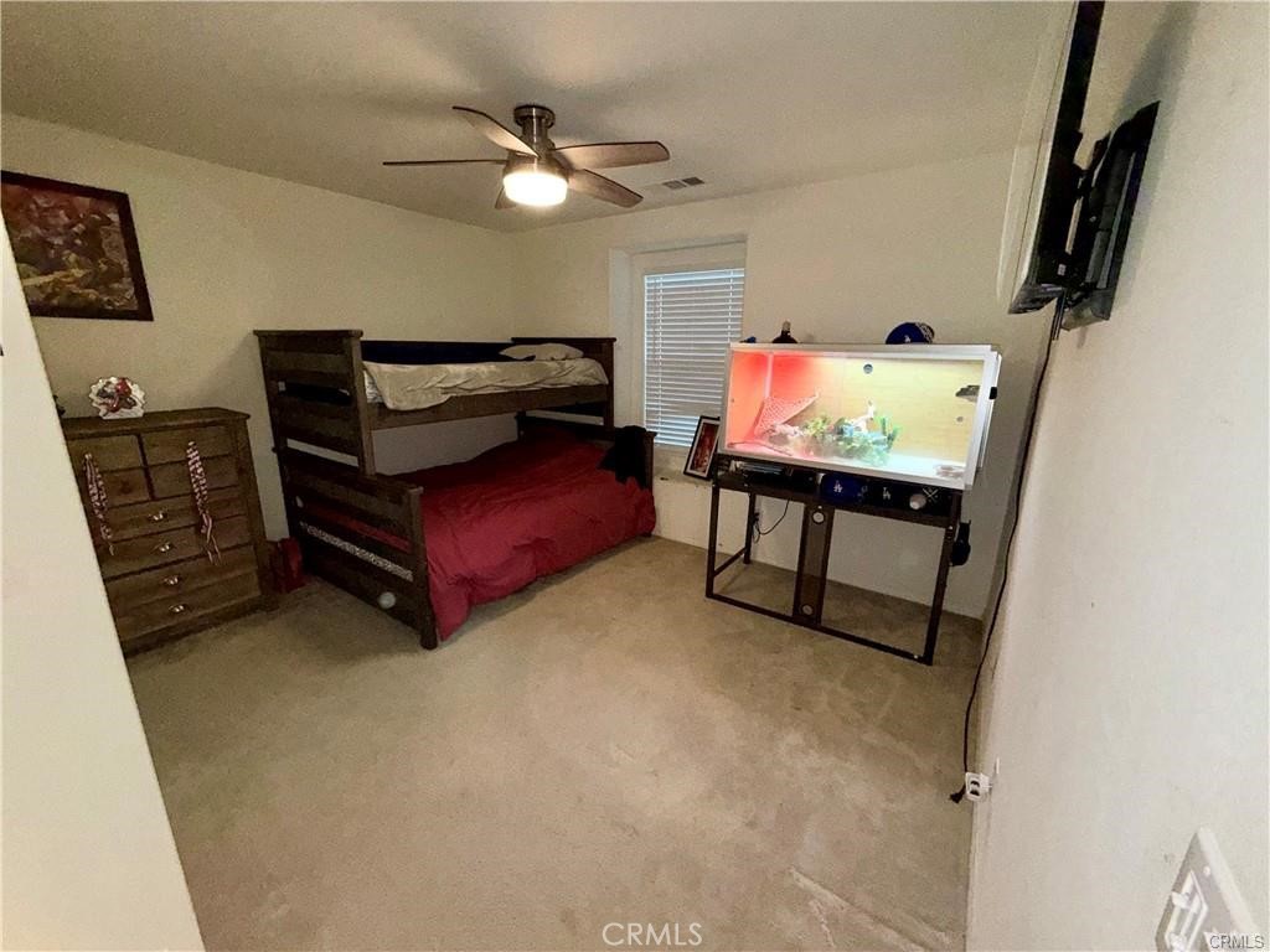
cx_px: 635
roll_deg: -1.1
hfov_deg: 102.1
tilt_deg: -14.4
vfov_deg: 85.7
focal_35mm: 14
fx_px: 514
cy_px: 476
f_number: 2.2
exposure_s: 1/60
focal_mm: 2.22
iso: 125
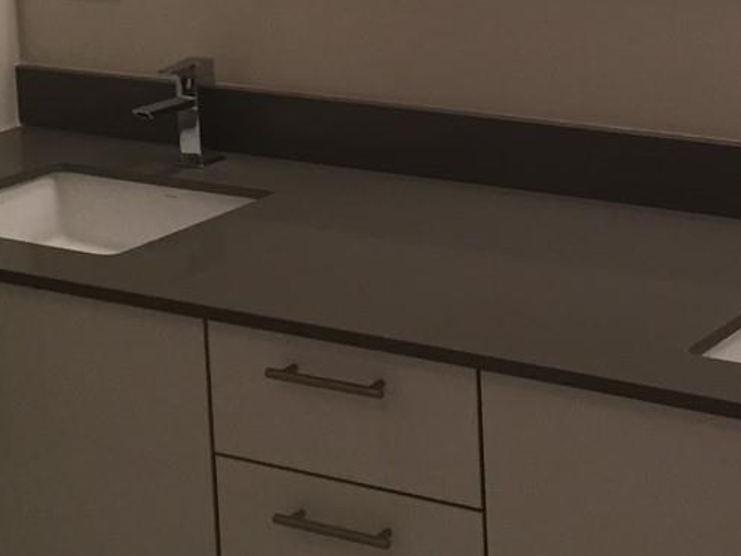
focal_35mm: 93
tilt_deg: -8.6
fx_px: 1990
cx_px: 655
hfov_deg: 20.7
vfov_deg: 15.4
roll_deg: +0.5
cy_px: -64
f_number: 2.2
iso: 100
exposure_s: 1/30
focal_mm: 4.15
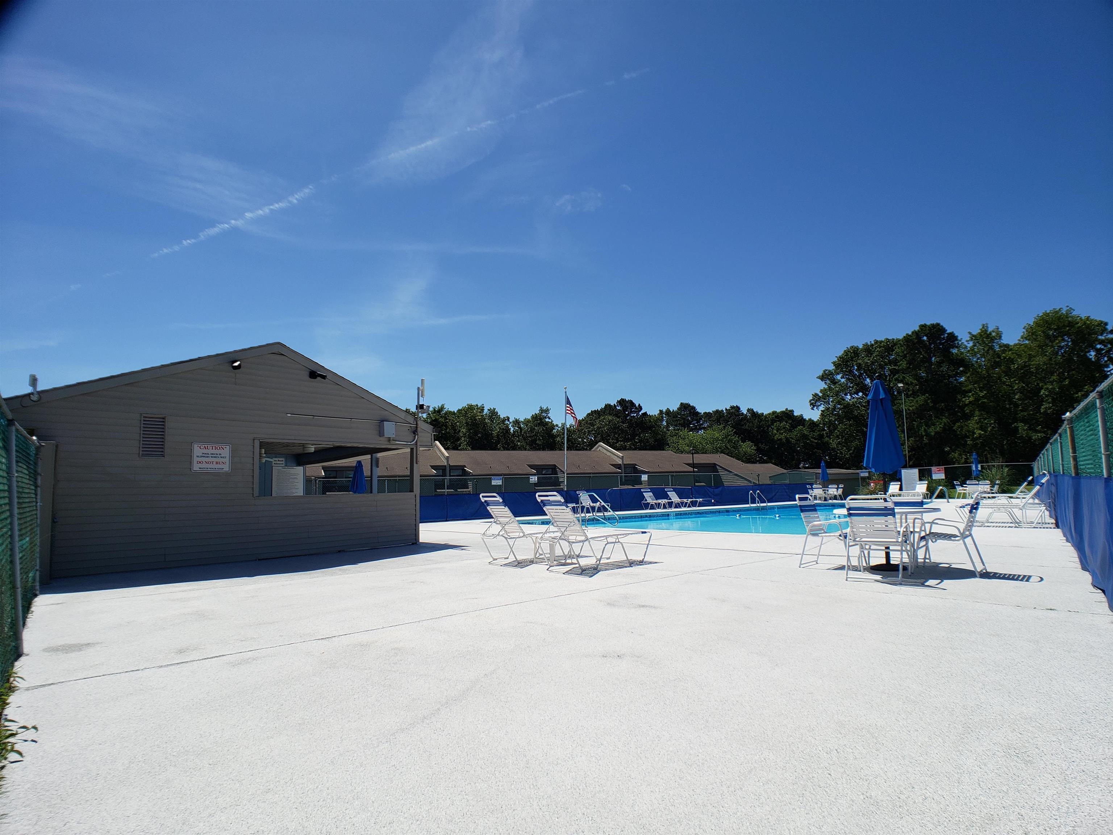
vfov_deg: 53.1
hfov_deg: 67.3
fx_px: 836
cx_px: 556
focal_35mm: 26
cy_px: 418
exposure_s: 1/2514
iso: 50
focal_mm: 4.3
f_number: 2.4
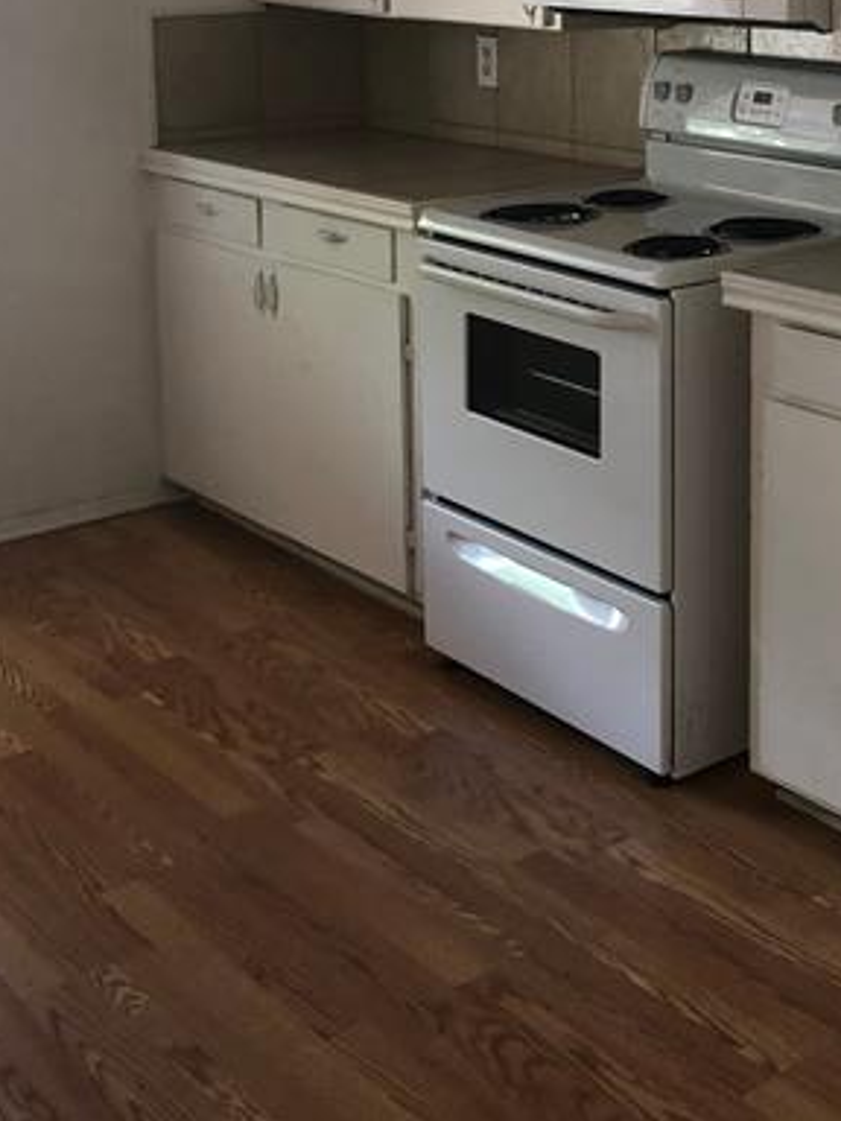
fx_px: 1814
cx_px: 733
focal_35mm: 56
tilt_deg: -7.1
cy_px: 193
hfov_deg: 25.4
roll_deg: -0.5
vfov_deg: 33.2
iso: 32
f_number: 1.8
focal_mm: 4
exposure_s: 1/30
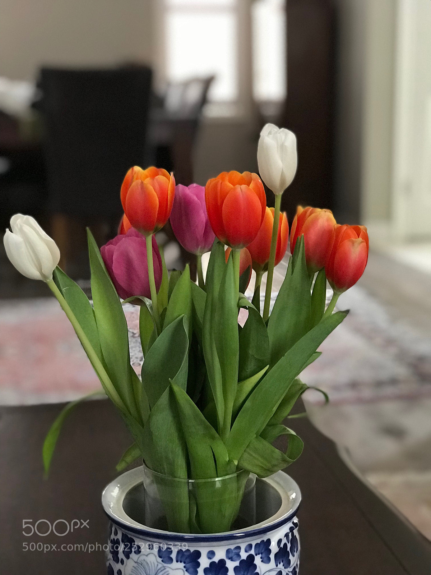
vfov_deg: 33.8
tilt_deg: -11.7
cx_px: 216
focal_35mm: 57
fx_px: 946
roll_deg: +0.6
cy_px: 288
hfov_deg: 25.7
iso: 800
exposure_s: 1/60
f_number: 2.8
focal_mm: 6.6
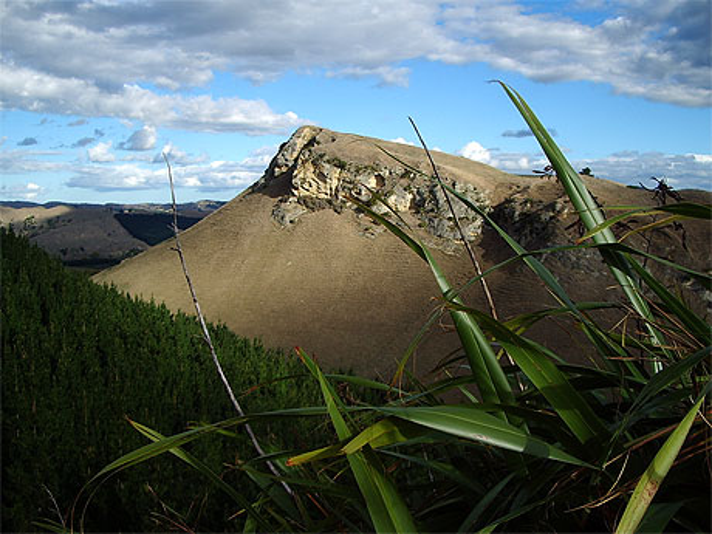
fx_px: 720
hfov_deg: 52.6
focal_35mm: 35
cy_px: 267
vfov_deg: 40.7
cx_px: 356
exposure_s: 1/400
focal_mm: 5.8
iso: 50
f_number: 4.3
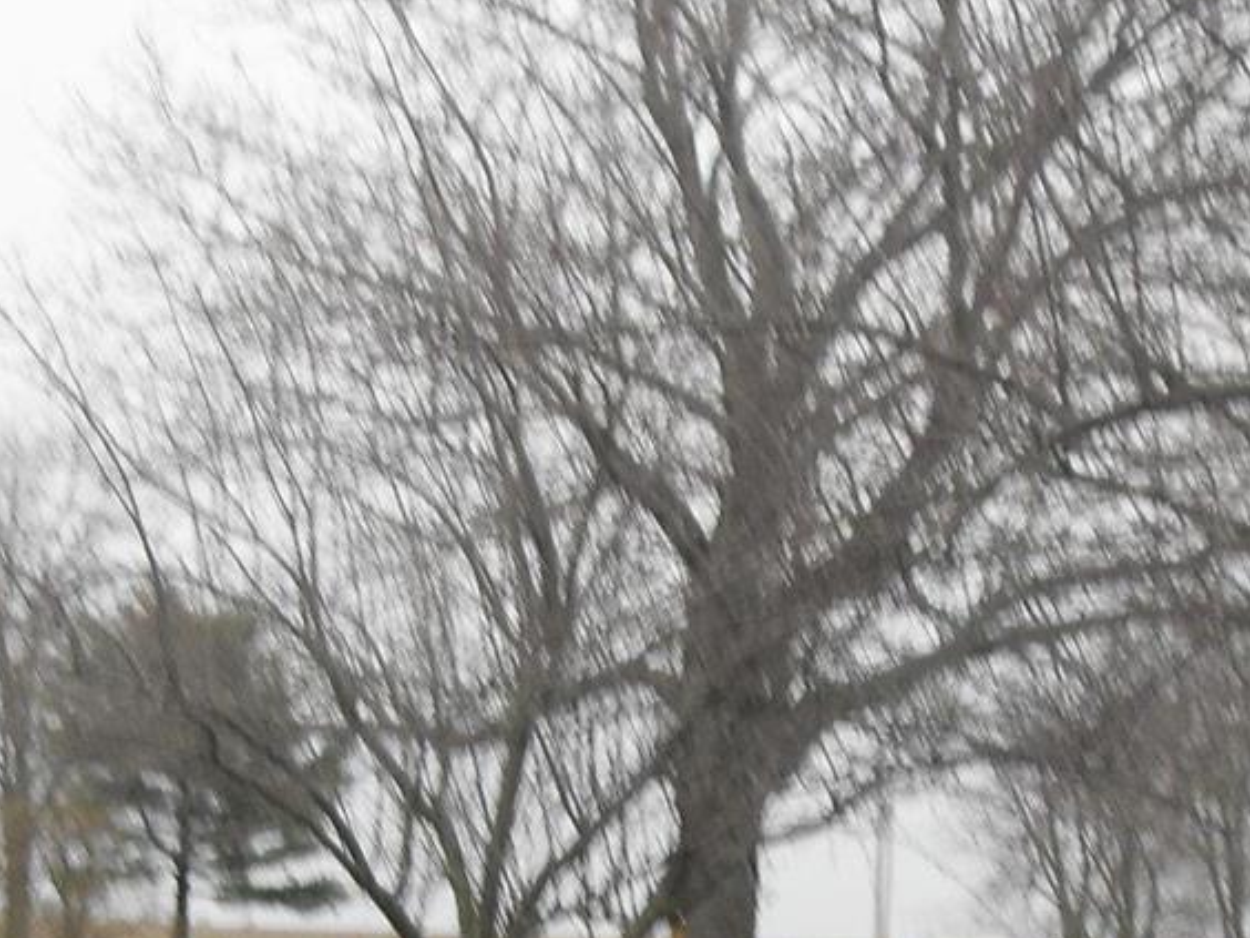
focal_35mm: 105
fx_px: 3792
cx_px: 798
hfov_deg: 18.7
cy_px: 1058
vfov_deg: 13.8
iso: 80
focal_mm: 6.3
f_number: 8.9
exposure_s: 1/60
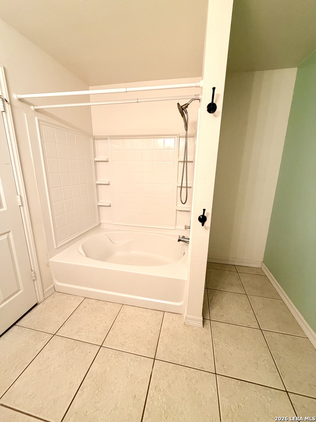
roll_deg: -1.6
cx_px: 158
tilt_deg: -14.1
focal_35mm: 14
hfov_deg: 85.7
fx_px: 170
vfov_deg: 102.1
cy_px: 211
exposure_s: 1/60
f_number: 2.2
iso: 320
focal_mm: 2.22
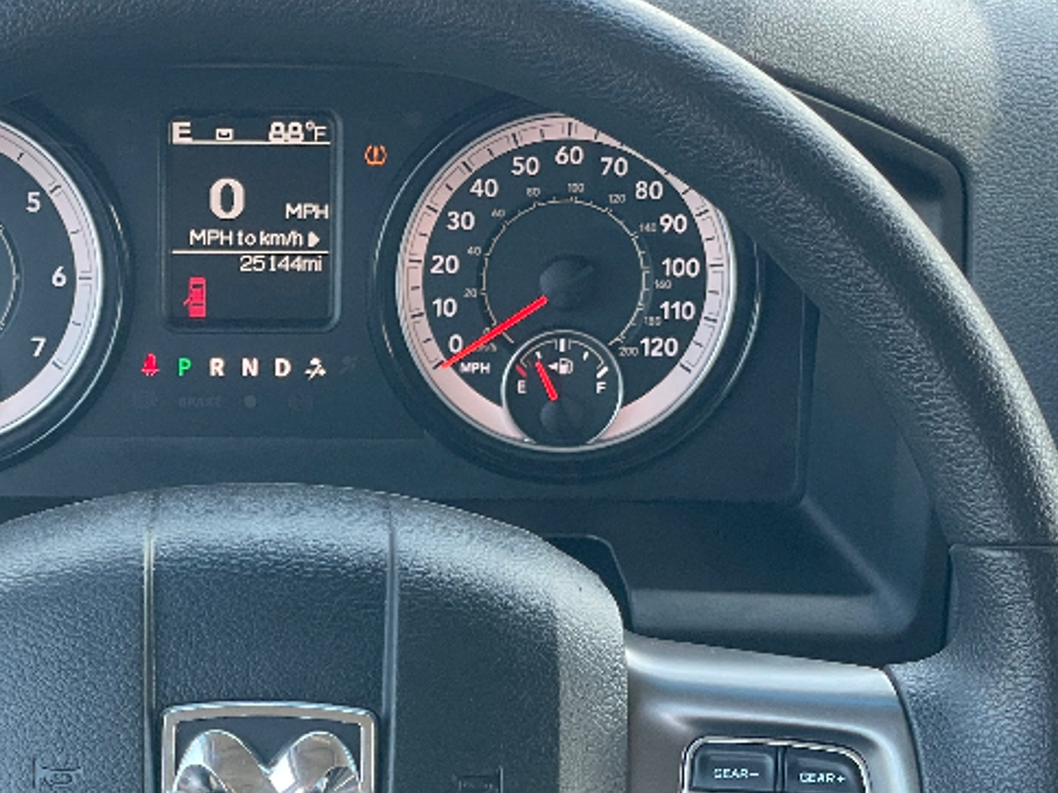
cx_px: 247
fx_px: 3362
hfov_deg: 17.8
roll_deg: -1.5
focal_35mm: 110
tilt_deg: -34.9
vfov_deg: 13.3
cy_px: 762
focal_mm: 6
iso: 100
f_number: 2
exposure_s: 1/122
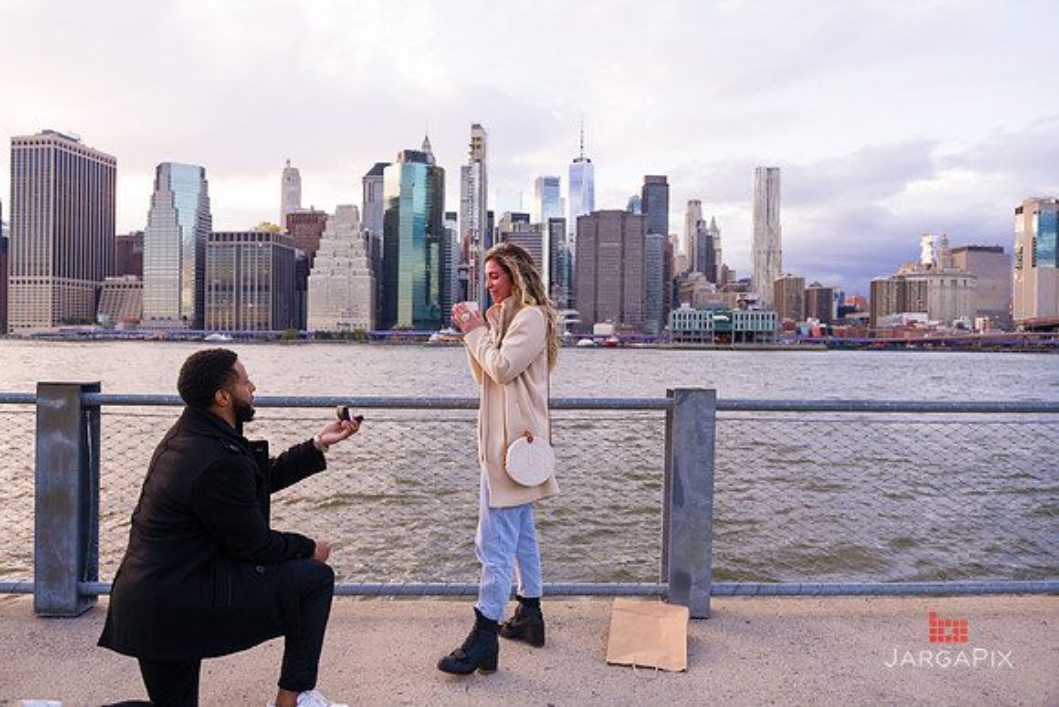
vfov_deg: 48.0
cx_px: 530
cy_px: 354
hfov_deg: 67.4
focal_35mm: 27
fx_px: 794
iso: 250
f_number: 4
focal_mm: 27
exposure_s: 1/200
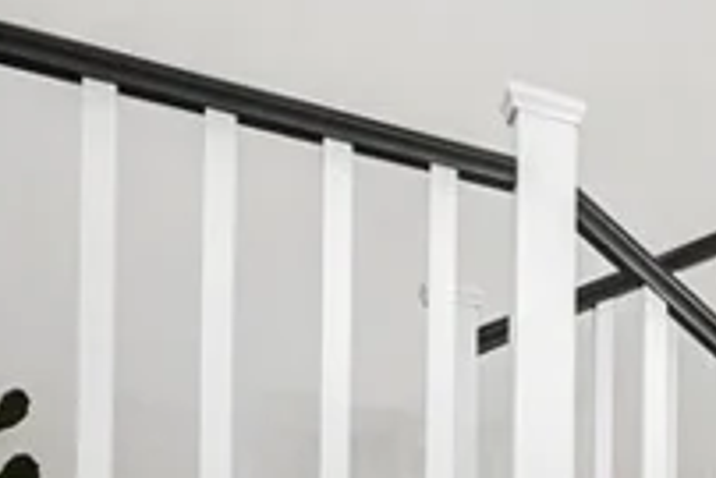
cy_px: 798
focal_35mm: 71
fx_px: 1413
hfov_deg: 16.4
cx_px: 1609
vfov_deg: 16.7
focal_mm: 14
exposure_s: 1/60
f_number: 8
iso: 400
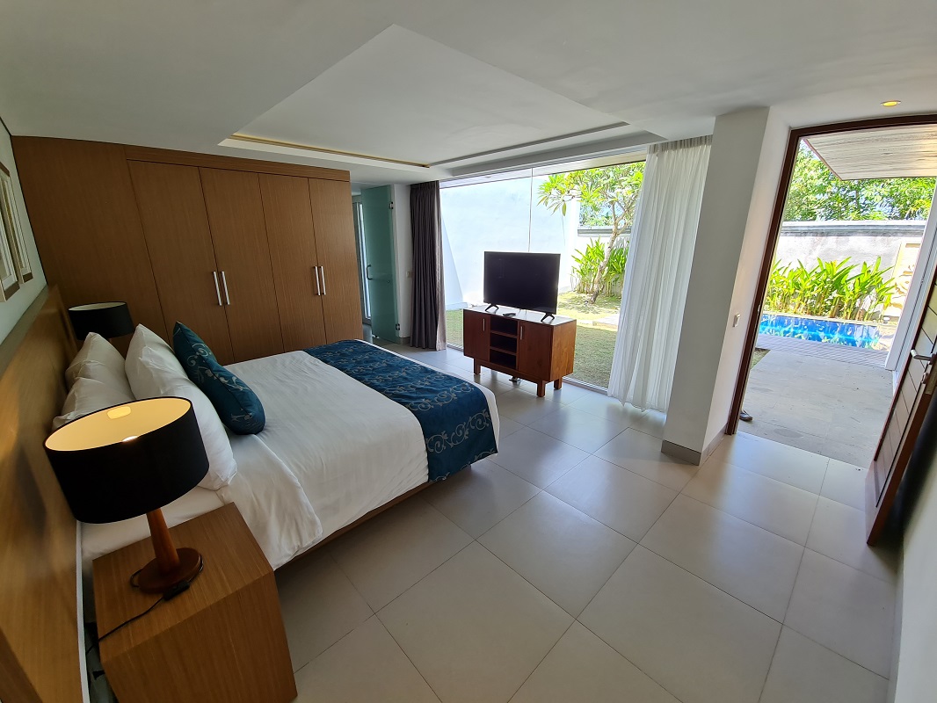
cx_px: 468
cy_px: 352
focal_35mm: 13
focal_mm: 2.2
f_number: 2.2
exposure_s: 1/120
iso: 50
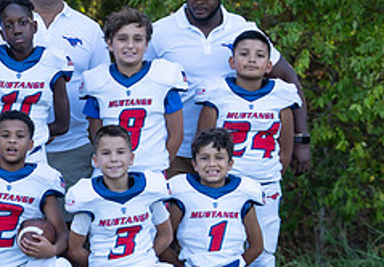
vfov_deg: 5.2
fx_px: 2928
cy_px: 174
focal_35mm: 271
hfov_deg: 7.4
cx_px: -93
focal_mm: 90
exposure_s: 1/320
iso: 250
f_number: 3.5
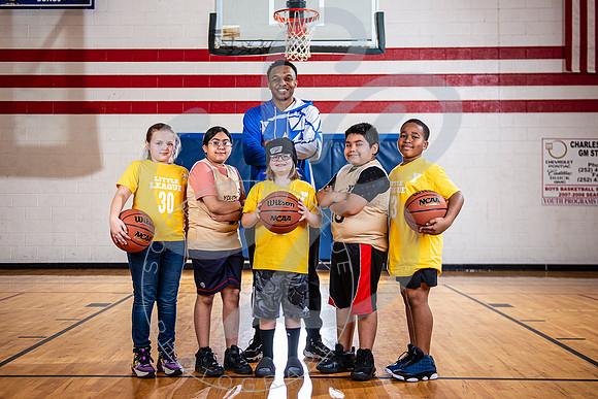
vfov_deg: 26.7
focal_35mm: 51
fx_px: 839
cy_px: 171
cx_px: 273
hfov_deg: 39.2
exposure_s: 1/200
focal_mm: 38
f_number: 5.6
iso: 200
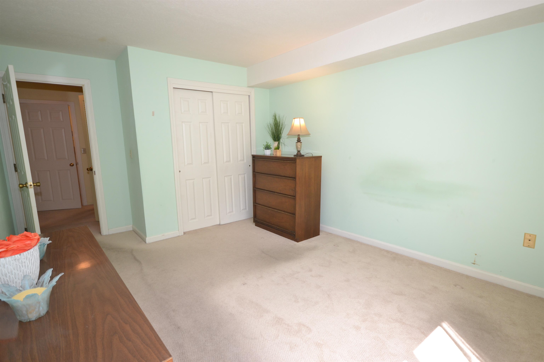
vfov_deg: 67.4
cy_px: 181
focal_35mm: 18
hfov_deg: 90.0
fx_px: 272
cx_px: 272
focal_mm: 12
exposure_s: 1/60
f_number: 5.6
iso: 400
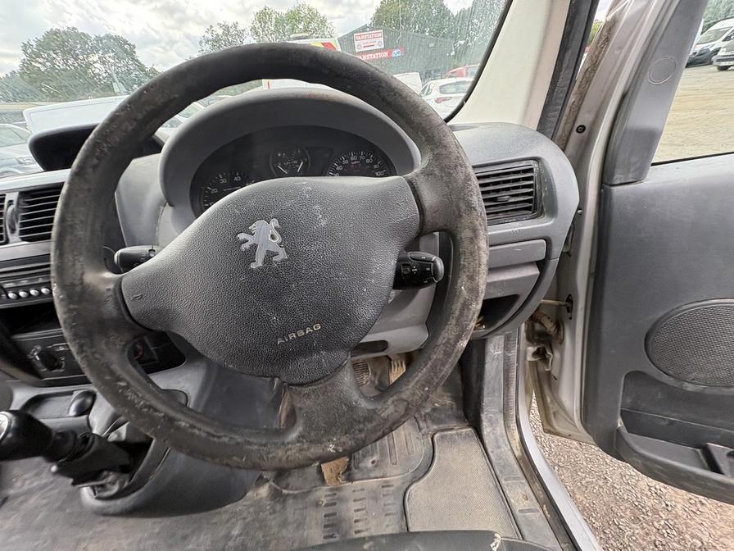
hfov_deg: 102.1
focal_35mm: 14
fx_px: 297
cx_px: 367
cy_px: 276
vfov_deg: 85.7
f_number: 2.2
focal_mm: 2.22
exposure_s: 1/139
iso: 100
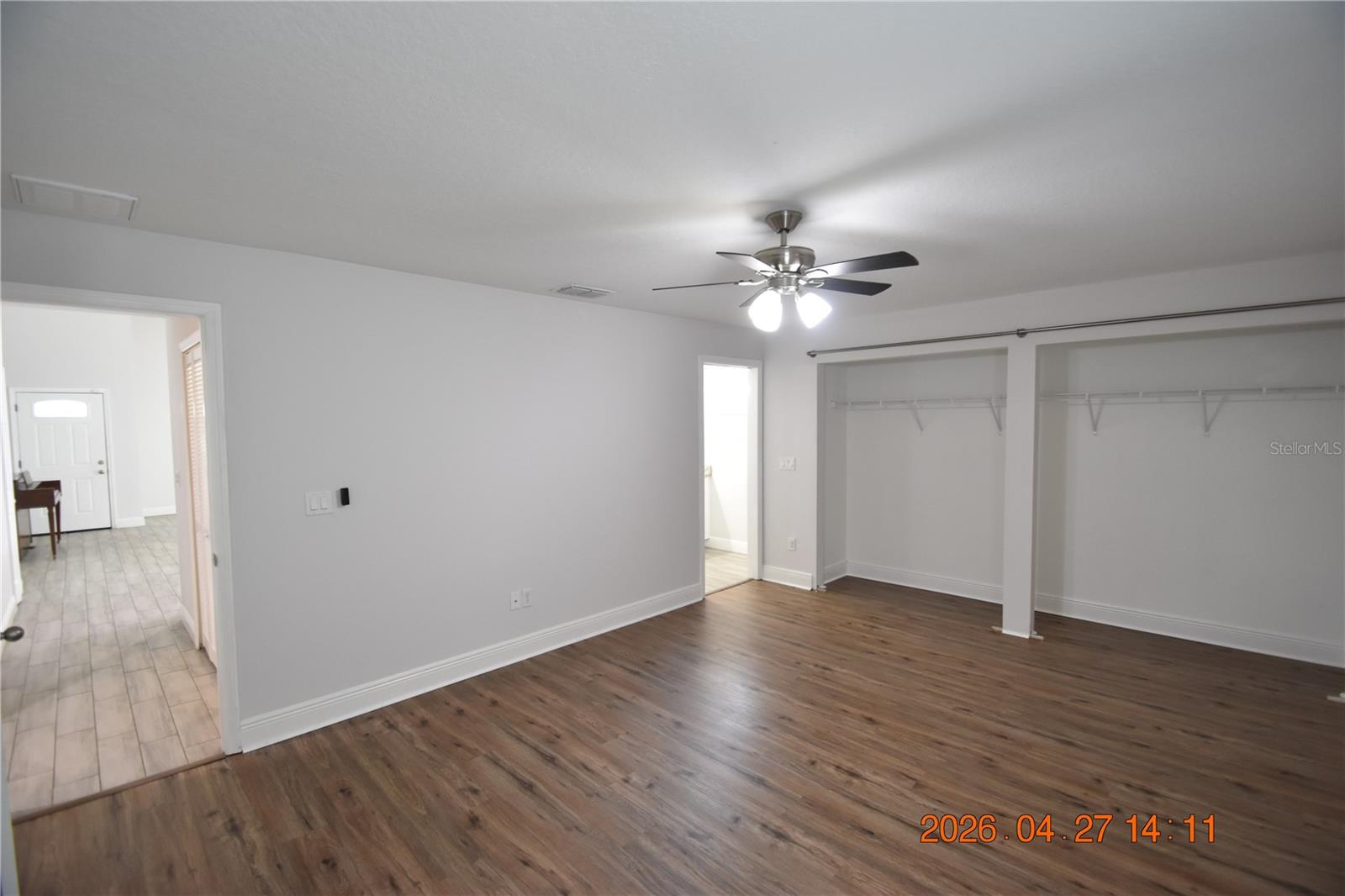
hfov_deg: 100.4
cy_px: 448
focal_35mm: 15
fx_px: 560
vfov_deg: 77.3
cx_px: 672
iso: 800
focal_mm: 10
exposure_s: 1/20
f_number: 3.5
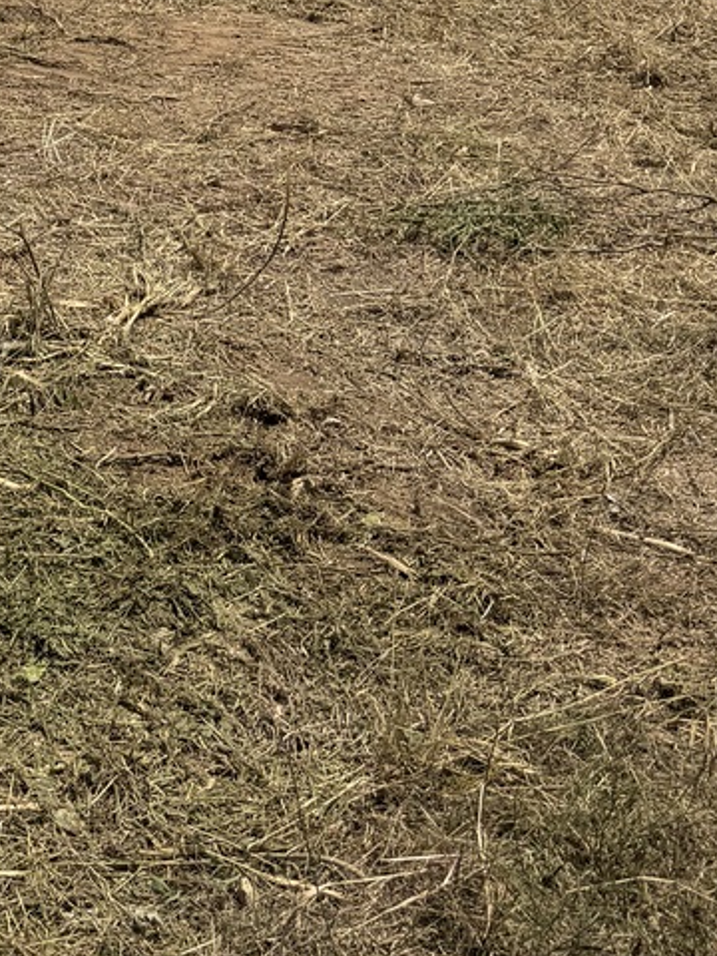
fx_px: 1988
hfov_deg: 19.4
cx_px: -125
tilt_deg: -6.3
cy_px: -287
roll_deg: -0.2
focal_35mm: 72
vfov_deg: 23.8
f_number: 1.78
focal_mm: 6.76
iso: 80
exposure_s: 1/7092
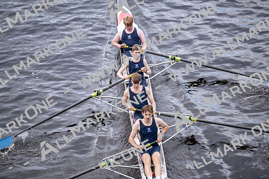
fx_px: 1495
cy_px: 90
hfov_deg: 10.3
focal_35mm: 200
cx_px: 134
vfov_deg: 6.9
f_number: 2.8
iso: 1250
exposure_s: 1/2000
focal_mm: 200
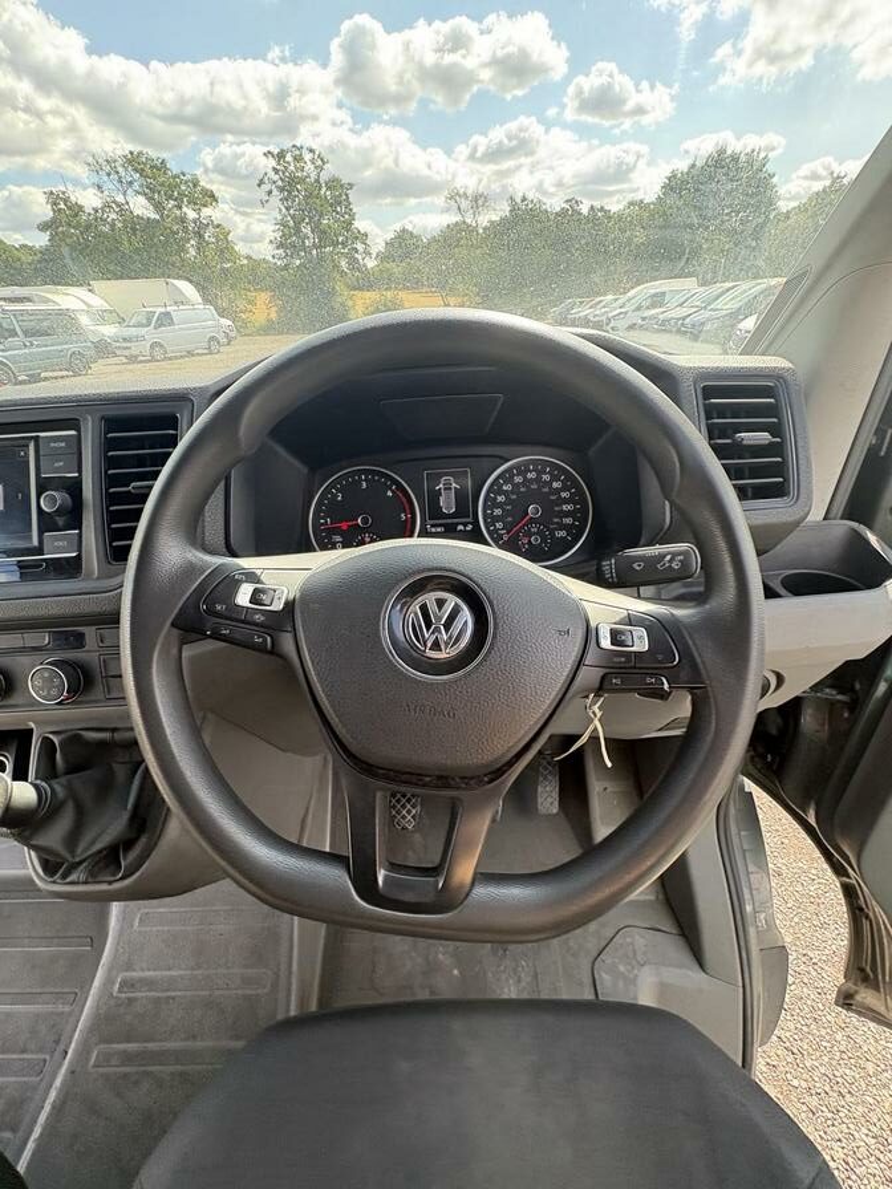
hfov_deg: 85.7
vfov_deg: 102.1
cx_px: 446
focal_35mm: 14
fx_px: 481
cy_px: 594
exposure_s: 1/139
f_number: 2.2
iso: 100
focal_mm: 2.22
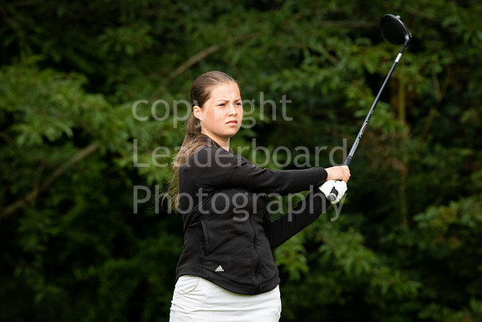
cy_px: 161
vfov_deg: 2.9
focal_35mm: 480
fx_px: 6428
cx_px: 241
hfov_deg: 4.3
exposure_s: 1/1250
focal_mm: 320
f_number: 6.3
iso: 1250
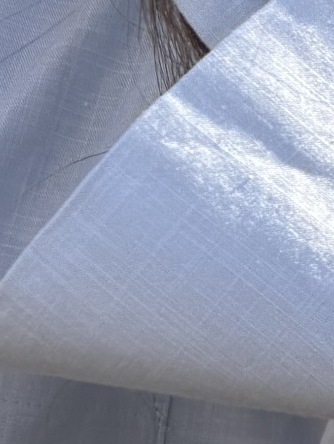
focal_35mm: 633
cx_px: -145
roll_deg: +0.7
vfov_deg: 3.1
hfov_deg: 2.3
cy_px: 757
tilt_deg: -10.4
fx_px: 8140
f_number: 2.8
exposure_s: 1/233
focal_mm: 16.89
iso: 50
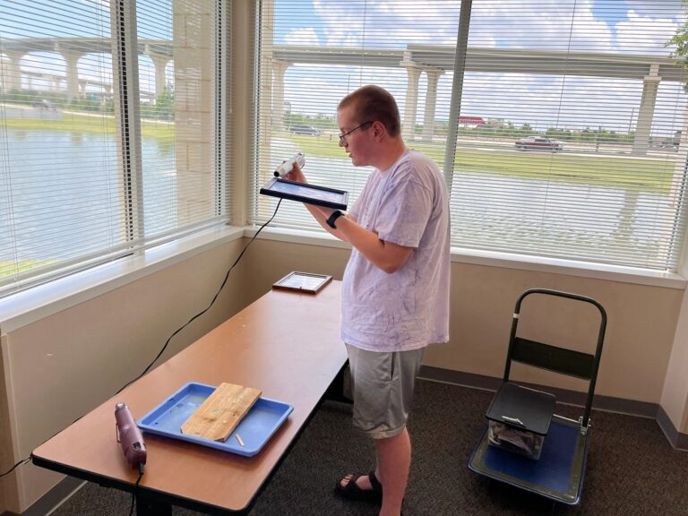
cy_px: 258
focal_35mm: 26
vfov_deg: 53.1
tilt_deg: -13.8
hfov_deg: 67.3
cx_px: 344
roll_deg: -3.5
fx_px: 517
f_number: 1.6
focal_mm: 5.1
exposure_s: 1/515
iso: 50
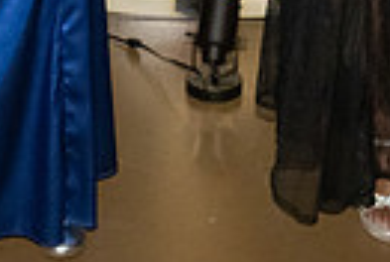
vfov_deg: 9.4
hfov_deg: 15.7
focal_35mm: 130
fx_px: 1412
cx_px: 212
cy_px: -368
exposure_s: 1/125
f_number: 5.6
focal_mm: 24
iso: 6400
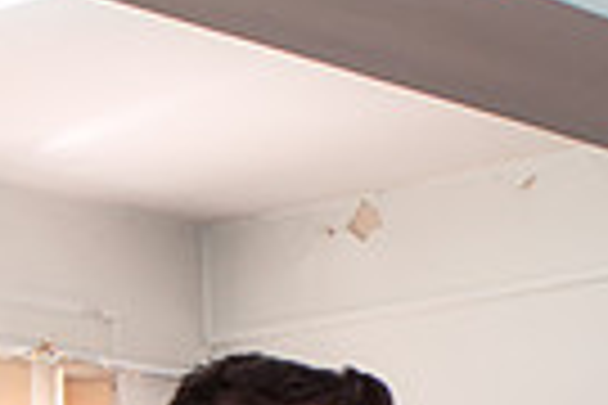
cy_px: 726
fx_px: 2786
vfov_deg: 8.0
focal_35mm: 165
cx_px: 710
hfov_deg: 12.2
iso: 800
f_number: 2.8
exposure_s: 1/250
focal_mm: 35
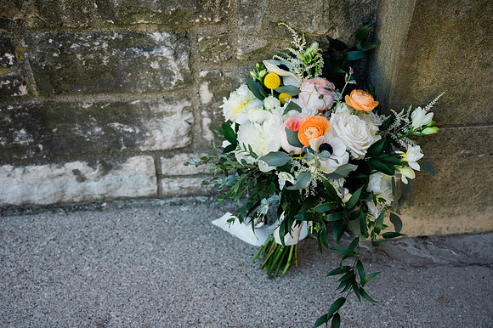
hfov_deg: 46.4
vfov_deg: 31.9
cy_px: 164
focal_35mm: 42
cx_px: 246
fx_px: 575
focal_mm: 42
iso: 250
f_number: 4
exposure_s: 1/250
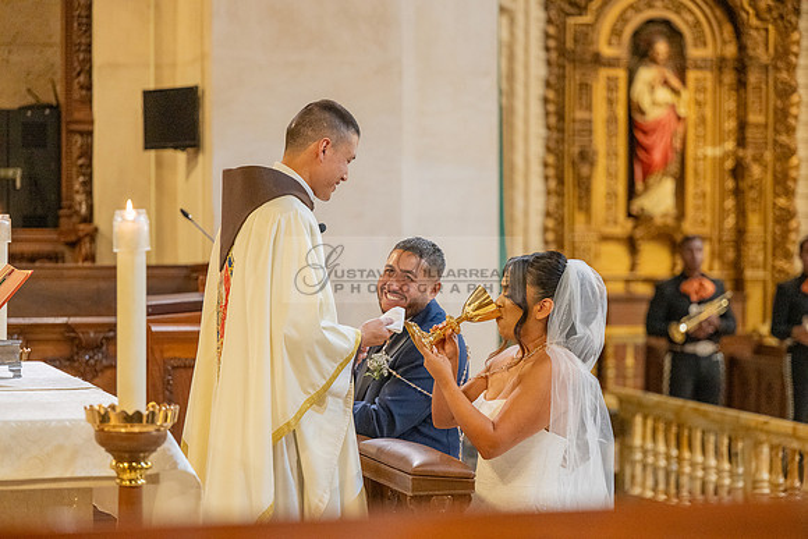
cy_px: 270
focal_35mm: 102
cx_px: 404
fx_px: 2290
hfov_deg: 20.0
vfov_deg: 13.4
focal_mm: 102
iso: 2000
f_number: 2.8
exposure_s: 1/200
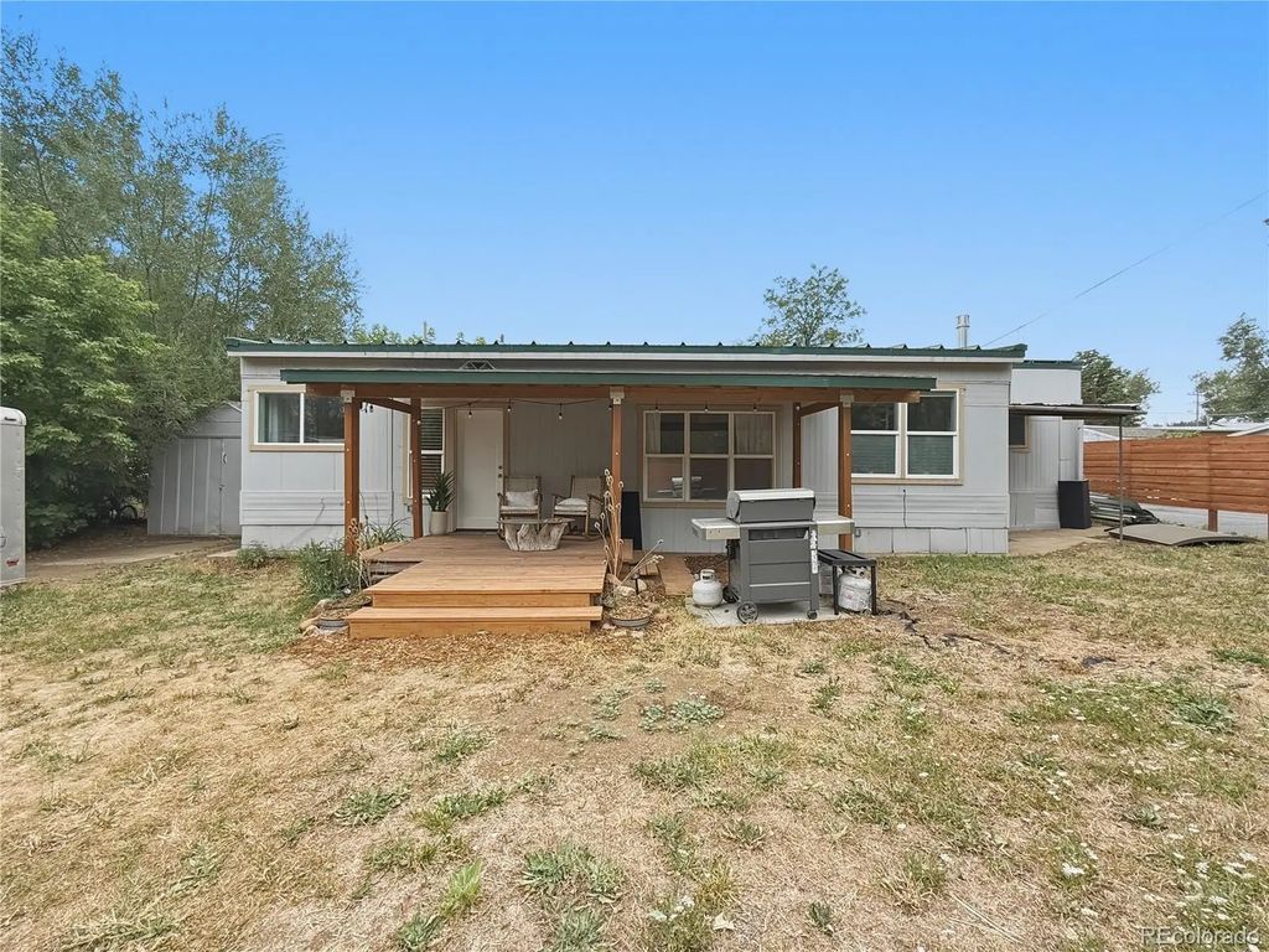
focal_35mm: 14
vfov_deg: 85.7
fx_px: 513
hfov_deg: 102.1
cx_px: 634
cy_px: 476
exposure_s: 1/1235
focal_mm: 2.2
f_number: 2.2
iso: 64
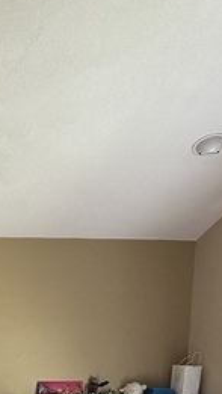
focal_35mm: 77
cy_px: 533
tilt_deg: -10.3
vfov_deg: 23.7
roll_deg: -0.6
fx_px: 805
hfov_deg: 14.2
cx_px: -156
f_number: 1.78
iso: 250
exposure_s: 1/87
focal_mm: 6.86
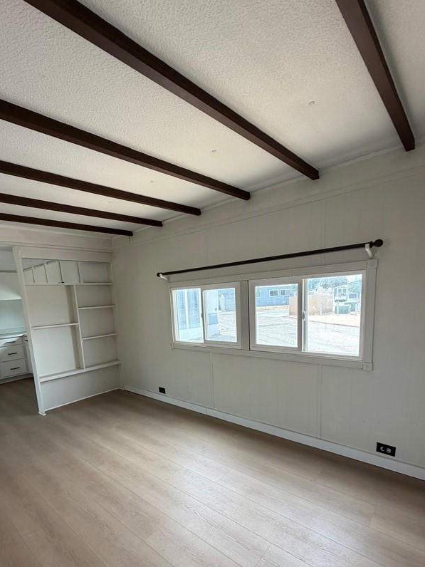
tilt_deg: -11.6
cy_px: 350
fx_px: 295
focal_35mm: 18
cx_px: 198
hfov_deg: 71.5
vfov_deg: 86.3
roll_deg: +4.6
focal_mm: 2.22
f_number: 2.2
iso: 100
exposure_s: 1/121
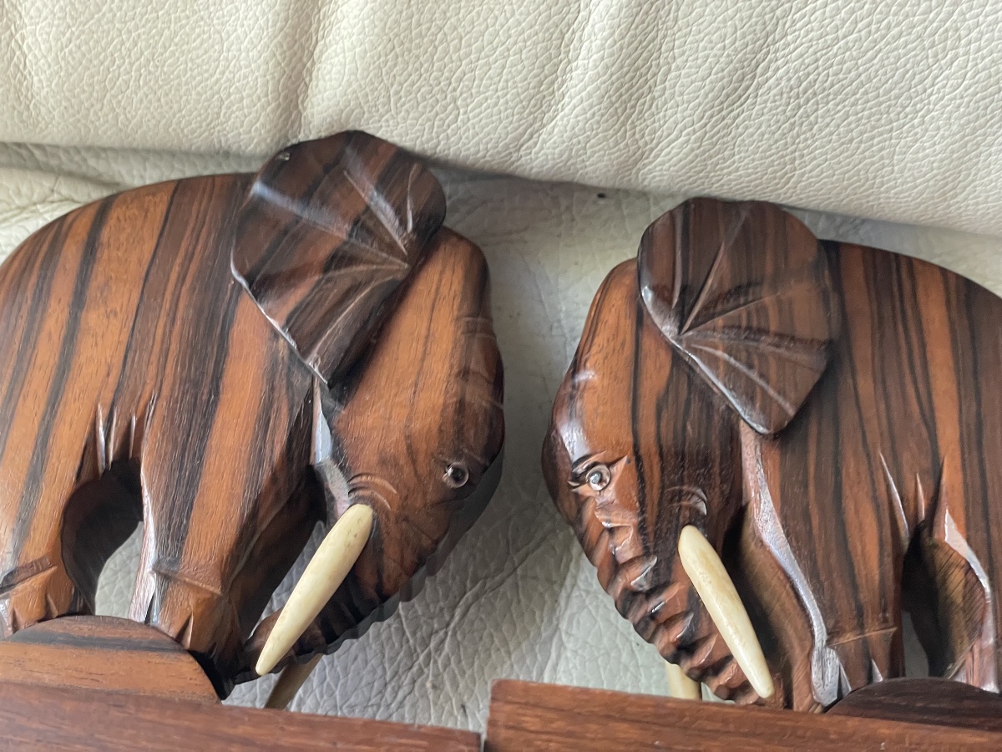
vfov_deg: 28.0
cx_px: 501
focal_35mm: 52
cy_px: 376
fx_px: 1505
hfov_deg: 36.8
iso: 250
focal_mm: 6
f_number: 2
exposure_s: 1/60
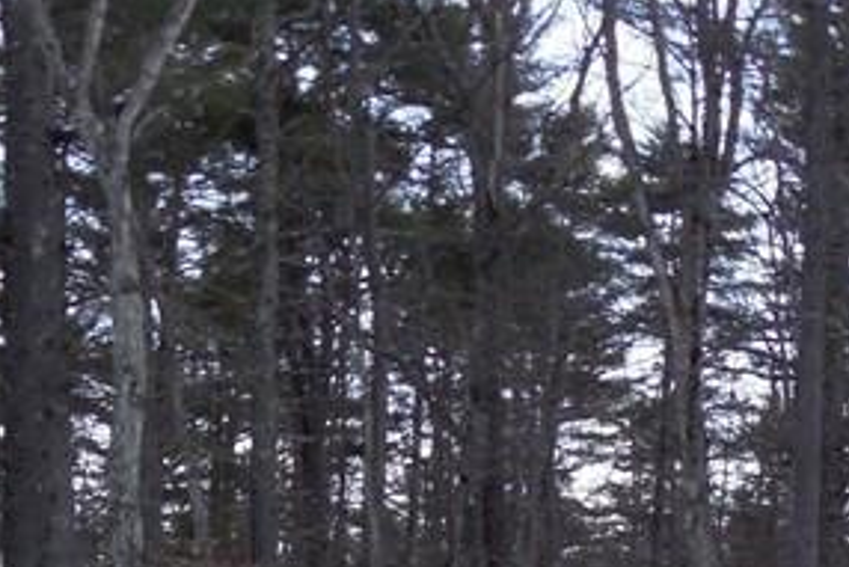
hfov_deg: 21.8
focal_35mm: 93
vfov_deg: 14.0
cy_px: 778
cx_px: 588
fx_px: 2194
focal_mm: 4.5
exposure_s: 1/60
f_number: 3.3
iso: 125
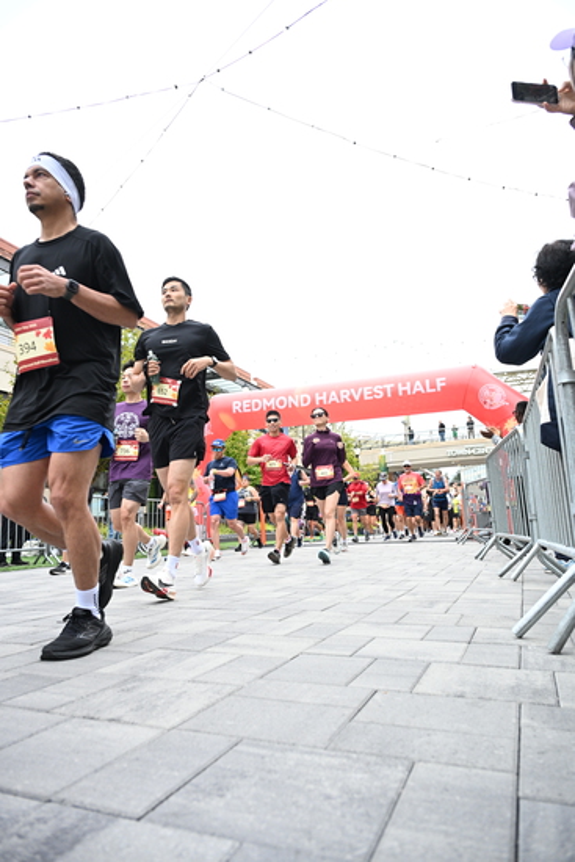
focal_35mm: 24
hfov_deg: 53.2
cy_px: 431
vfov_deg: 73.7
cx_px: 288
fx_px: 575
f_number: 4
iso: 2000
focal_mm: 24
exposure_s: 1/640
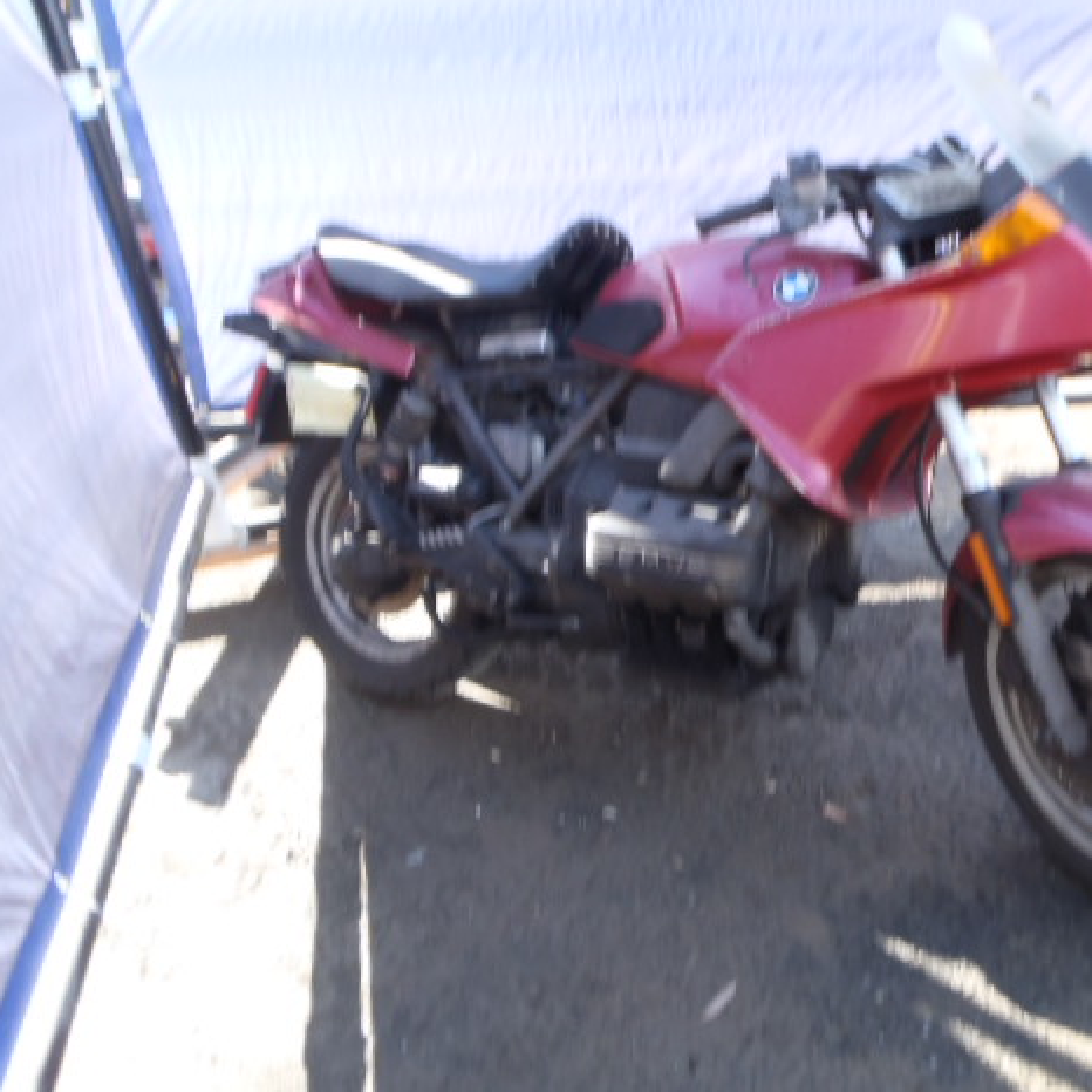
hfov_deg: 47.6
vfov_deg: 48.5
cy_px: 551
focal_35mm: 34
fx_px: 1213
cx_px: 736
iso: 80
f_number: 3.5
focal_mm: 5
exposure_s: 1/60
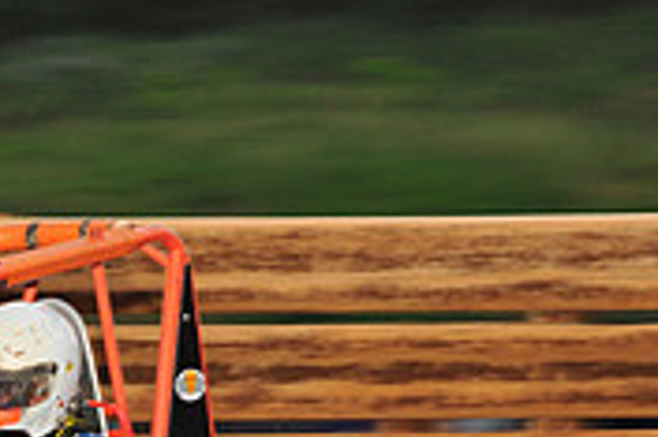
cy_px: 512
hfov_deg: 5.0
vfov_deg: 3.3
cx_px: 7
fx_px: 7505
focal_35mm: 411
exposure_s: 1/320
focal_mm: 125
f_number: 8
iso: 800
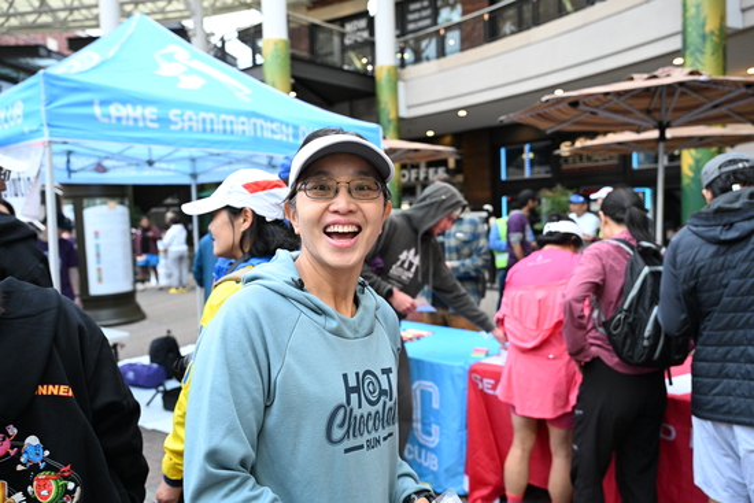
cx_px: 377
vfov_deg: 46.4
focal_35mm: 28
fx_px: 587
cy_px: 252
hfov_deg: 65.5
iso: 3200
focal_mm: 28
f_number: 4
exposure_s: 1/400
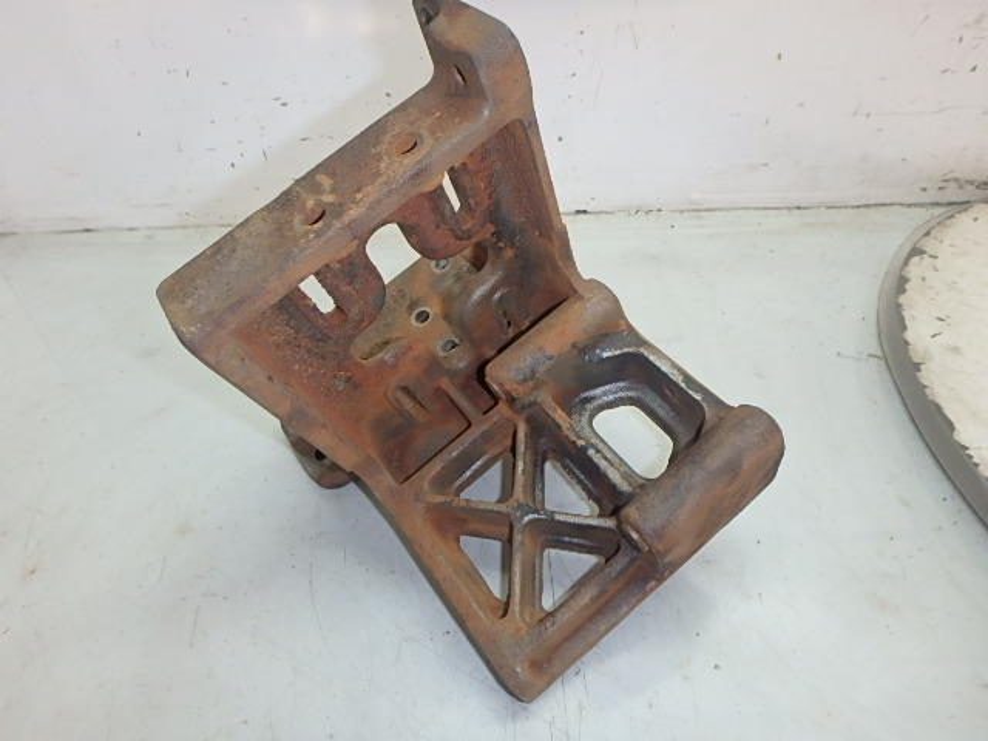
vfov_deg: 63.4
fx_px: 599
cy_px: 370
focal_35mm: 21
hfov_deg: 79.0
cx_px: 494
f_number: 3.5
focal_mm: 3.7
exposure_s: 1/40
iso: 200
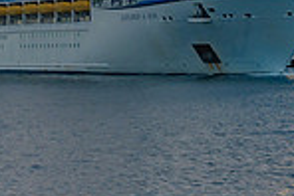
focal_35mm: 188
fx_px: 1537
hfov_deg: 10.8
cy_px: 50
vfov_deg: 7.3
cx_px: 334
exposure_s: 1/400
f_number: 6.3
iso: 100
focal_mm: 31
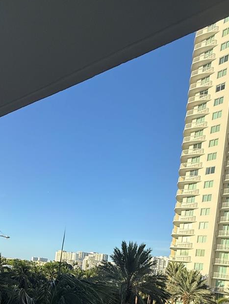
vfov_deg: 56.6
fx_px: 238
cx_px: 83
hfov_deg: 50.8
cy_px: 272
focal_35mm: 27
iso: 50
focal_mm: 2.22
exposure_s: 1/1050
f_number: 2.2
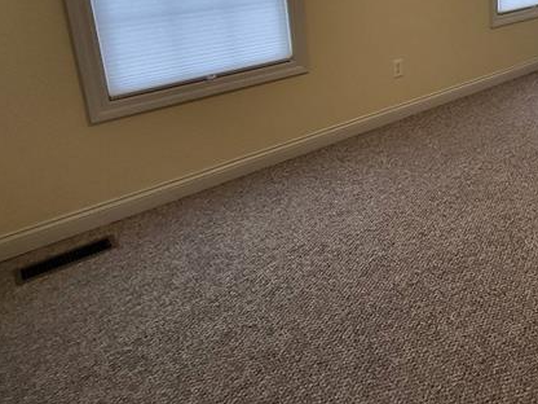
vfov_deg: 40.5
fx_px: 497
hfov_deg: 48.7
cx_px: 513
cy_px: 34
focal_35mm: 32
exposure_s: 1/60
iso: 160
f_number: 2.2
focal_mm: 1.74
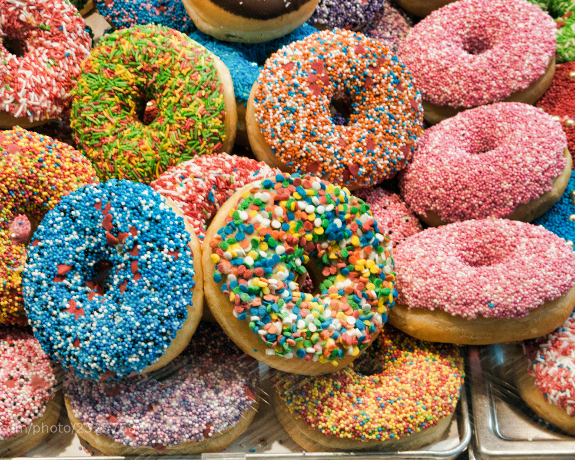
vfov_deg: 16.4
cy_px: 231
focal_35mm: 94
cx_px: 273
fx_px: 1592
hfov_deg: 20.5
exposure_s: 1/13
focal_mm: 55
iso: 800
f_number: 14
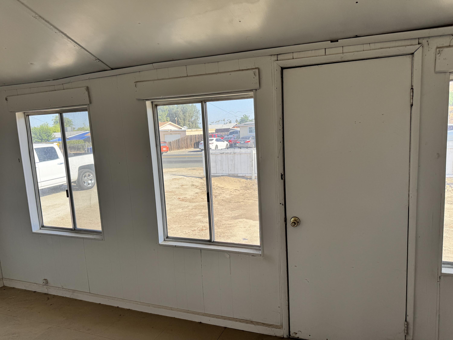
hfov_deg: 71.6
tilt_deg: -7.1
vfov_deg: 56.8
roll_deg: +3.6
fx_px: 314
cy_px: 170
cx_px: 226
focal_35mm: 24
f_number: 1.78
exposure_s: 1/966
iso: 80
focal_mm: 6.76
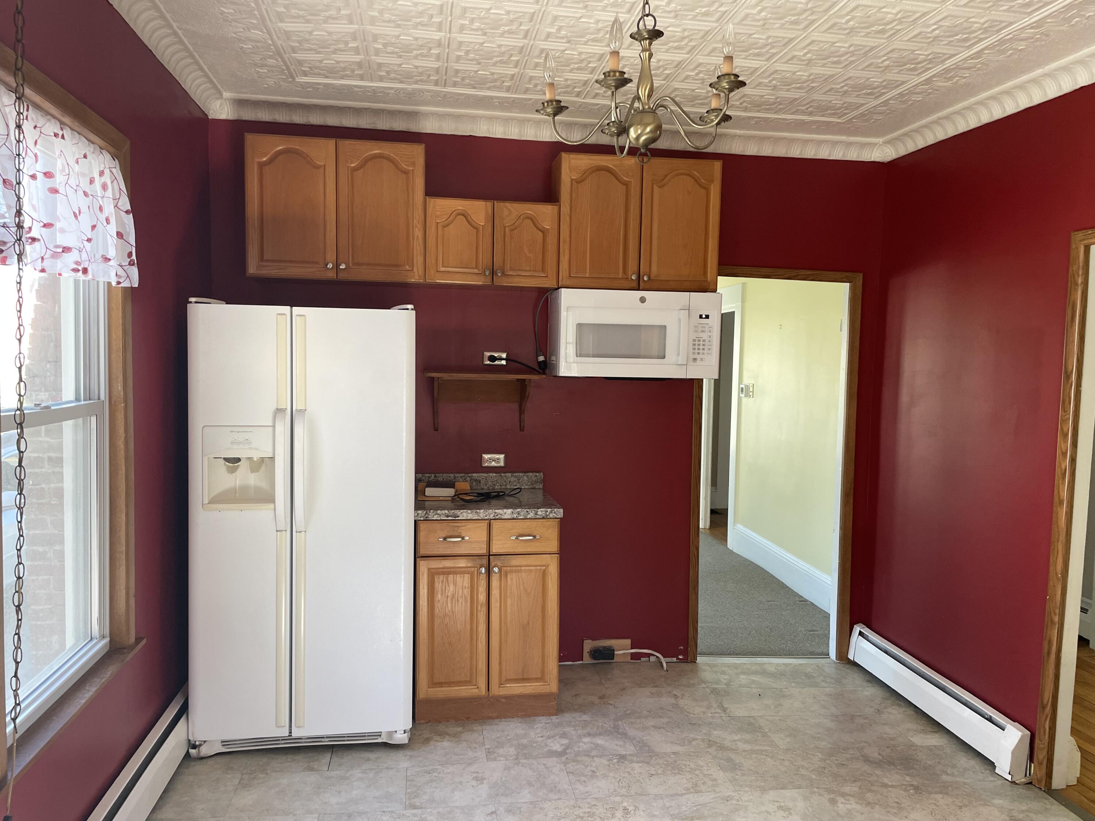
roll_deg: -0.4
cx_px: 548
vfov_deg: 53.1
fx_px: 822
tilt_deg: -2.8
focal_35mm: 26
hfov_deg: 67.3
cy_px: 410
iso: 100
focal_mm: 4.2
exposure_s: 1/121
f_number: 1.6
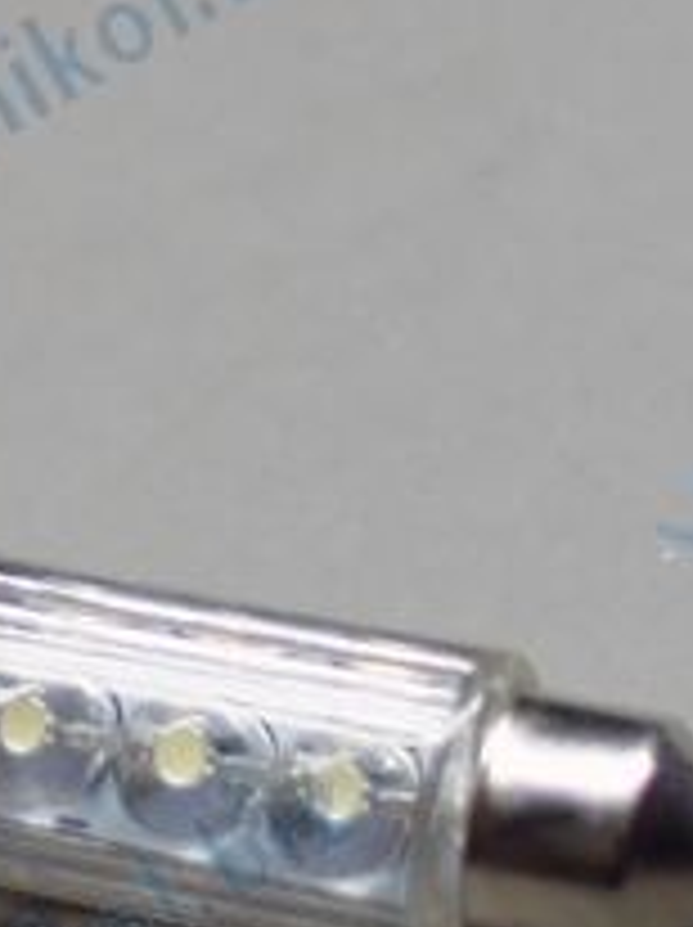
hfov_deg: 8.8
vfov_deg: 11.7
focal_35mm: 168
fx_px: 4494
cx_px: 207
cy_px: 709
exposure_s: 1/30
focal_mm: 16
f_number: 2.8
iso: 200
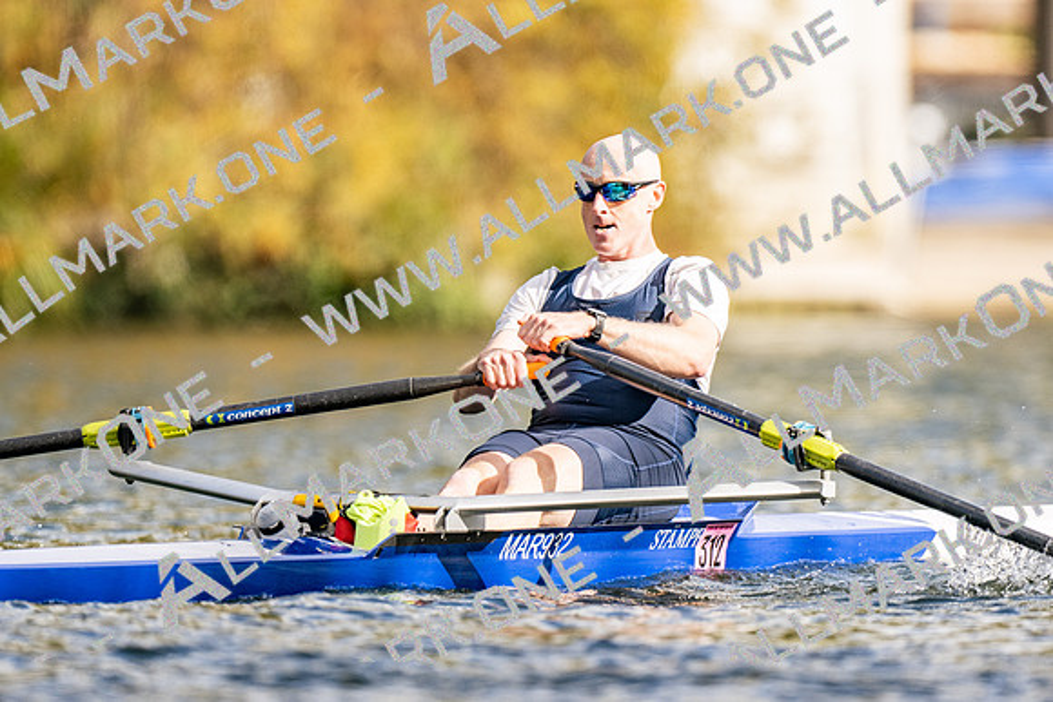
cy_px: 351
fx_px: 26343
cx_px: 526
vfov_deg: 1.5
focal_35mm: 900
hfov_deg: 2.3
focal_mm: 600
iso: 220
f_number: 4
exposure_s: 1/2500
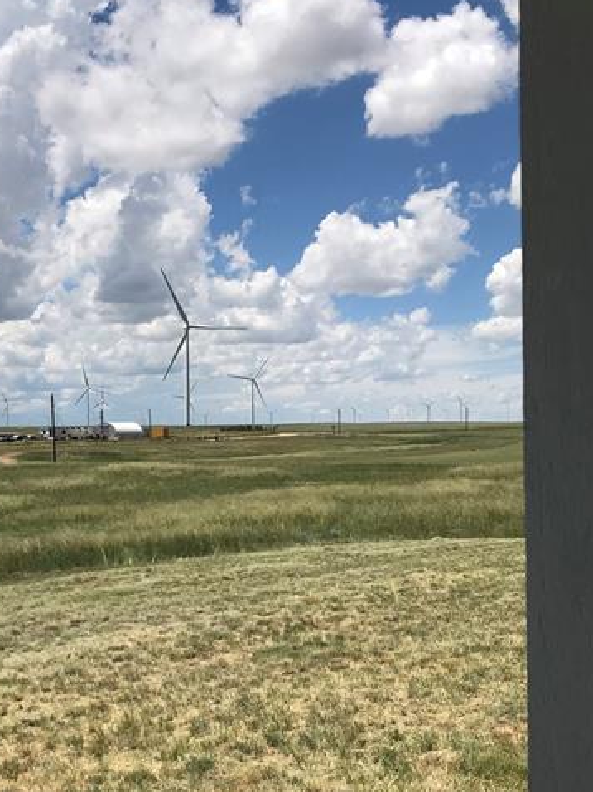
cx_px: 133
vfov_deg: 42.0
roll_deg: +0.4
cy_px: 462
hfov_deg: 31.5
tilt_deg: +0.1
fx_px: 1029
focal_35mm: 45
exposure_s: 1/5650
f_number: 1.8
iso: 25
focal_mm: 3.99
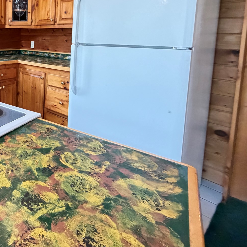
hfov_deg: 47.9
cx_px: -11
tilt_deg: -5.4
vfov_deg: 56.9
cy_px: 53
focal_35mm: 26
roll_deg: -1.1
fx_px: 210
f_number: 2.2
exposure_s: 1/60
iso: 1000
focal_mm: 2.22
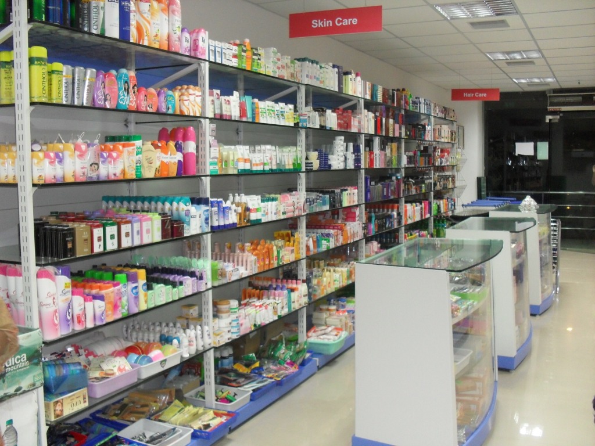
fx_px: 653
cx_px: 298
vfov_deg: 37.7
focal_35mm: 38
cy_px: 223
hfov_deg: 49.0
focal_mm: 6.3
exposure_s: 1/45
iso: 160
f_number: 2.8
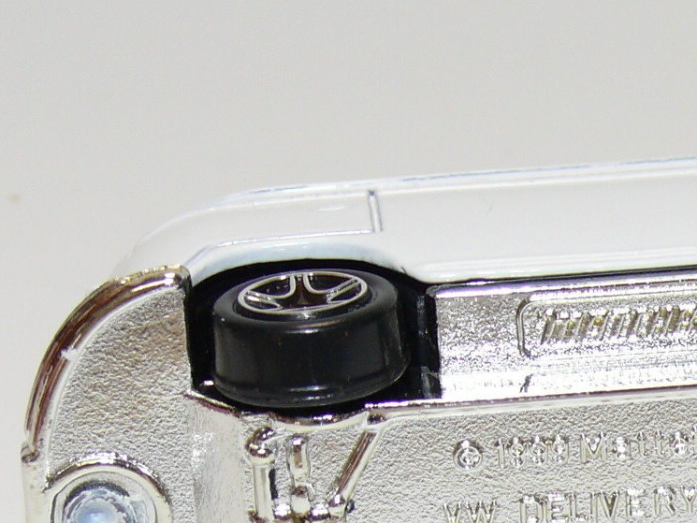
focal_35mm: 219
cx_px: 675
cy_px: 401
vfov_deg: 6.8
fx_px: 4410
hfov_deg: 9.0
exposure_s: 1/30
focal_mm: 13.3
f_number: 4
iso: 100
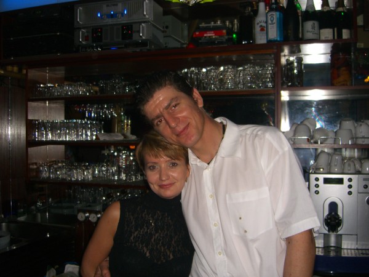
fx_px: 405
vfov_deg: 37.7
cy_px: 138
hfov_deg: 49.0
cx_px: 184
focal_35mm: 38
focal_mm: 7.9
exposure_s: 1/60
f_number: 2.8
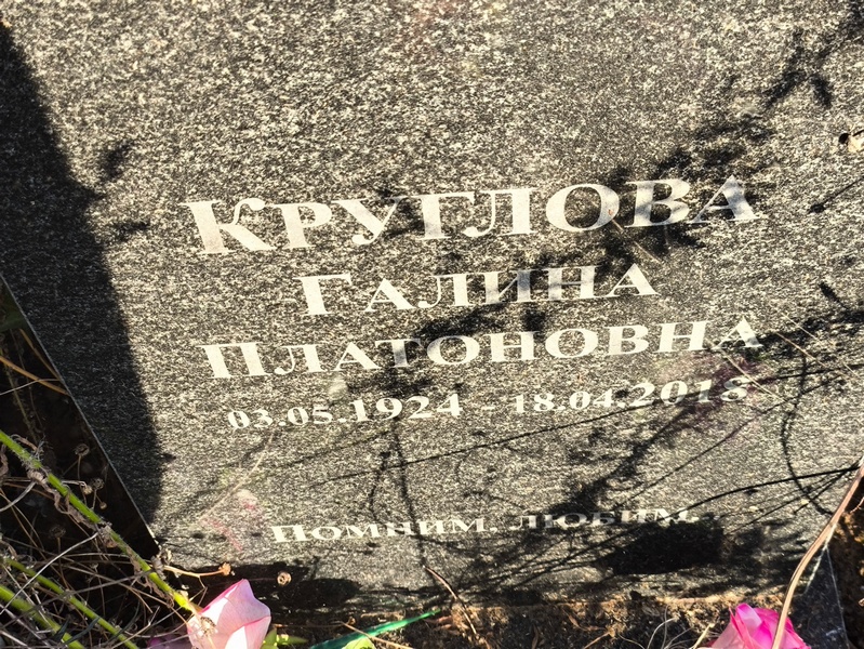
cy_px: 324
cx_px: 432
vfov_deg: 29.1
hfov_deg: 38.2
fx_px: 1249
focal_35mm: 50
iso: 50
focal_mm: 4.71
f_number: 1.7
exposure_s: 1/159
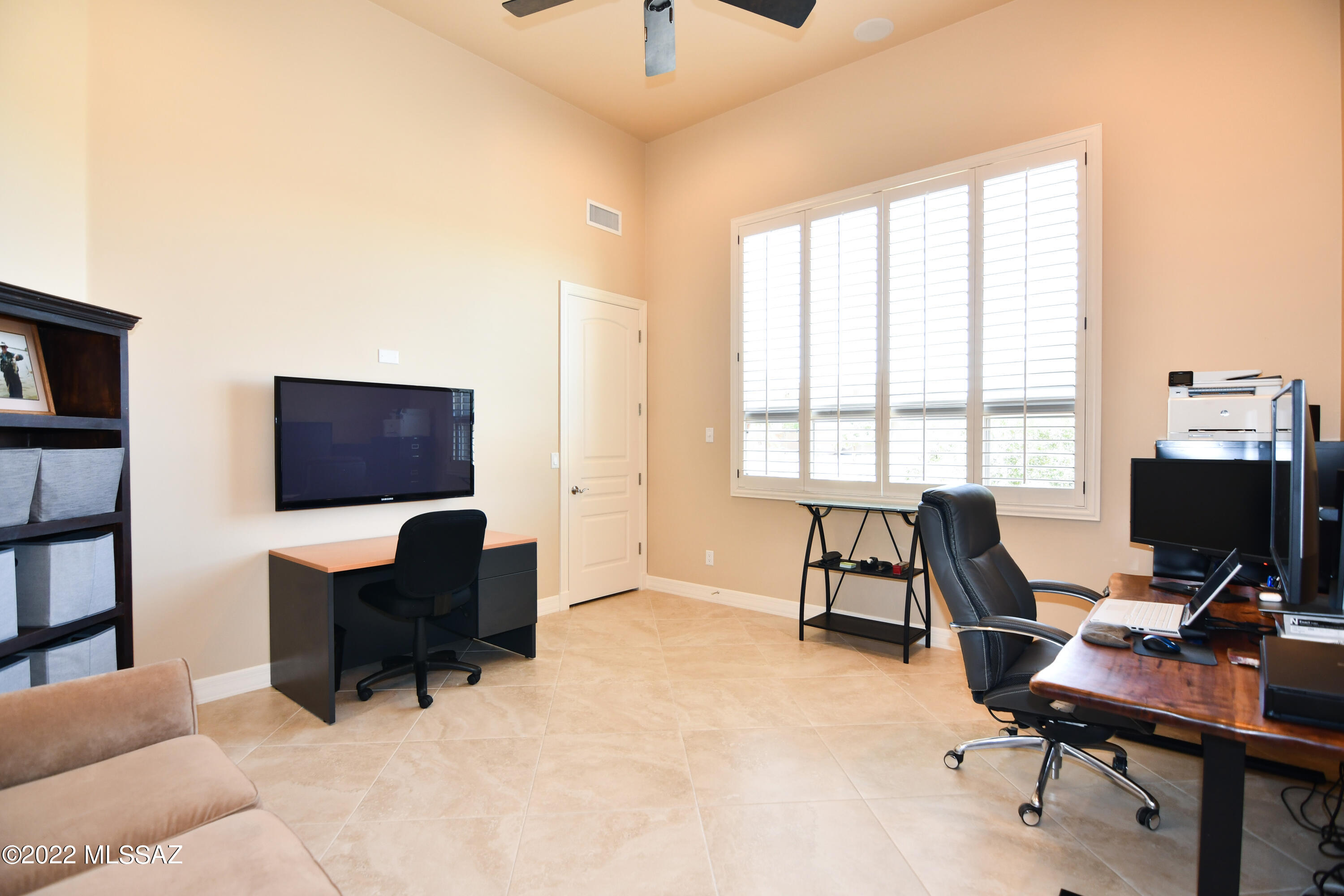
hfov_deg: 96.7
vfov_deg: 73.7
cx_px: 672
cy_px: 448
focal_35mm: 16
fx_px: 597
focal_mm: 11
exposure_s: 1/60
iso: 320
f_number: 4
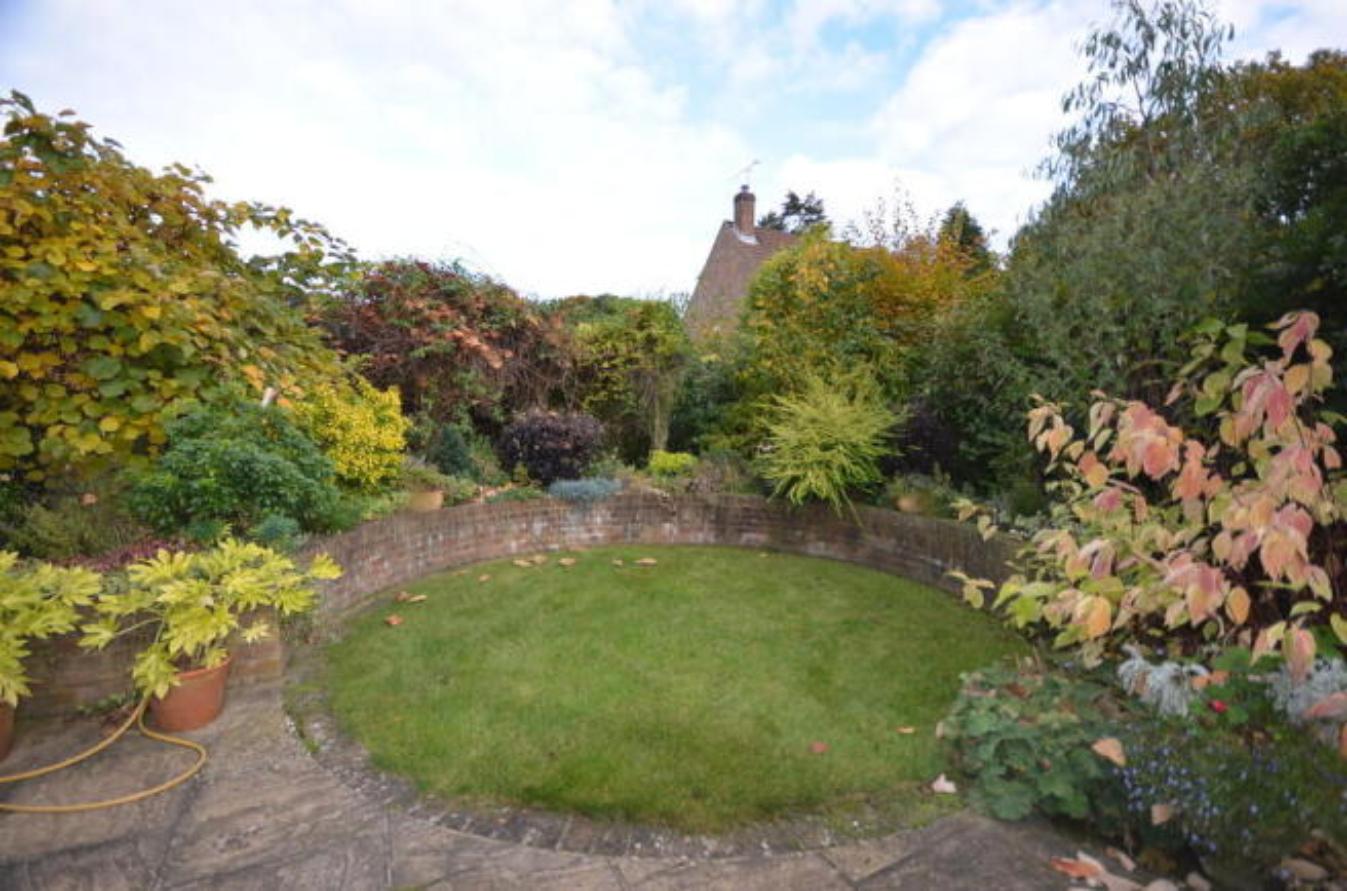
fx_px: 560
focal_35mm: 15
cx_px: 674
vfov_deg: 77.0
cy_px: 446
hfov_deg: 100.5
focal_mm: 10
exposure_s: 1/160
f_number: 4
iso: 100
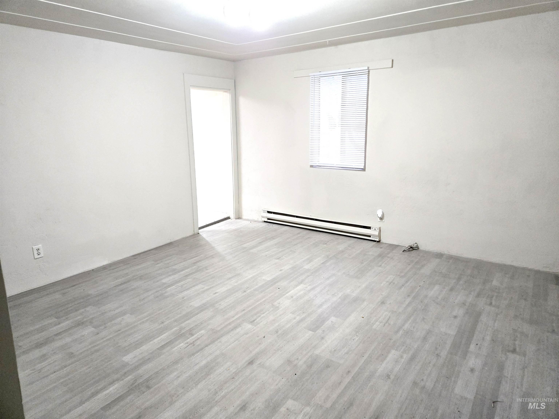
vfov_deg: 58.9
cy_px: 210
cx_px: 280
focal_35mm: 23
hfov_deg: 73.9
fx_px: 371
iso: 800
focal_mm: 5.4
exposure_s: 1/120
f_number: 1.8
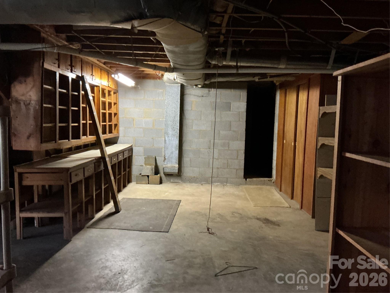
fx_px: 327
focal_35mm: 29
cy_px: 146
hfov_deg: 61.7
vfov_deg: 48.2
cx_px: 195
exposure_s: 1/30
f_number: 1.8
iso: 500
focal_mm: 3
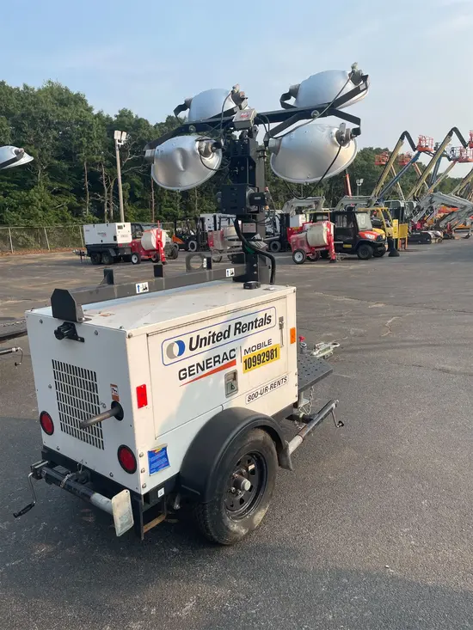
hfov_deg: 53.1
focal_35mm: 26
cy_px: 315
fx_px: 474
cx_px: 236
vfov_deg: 67.3
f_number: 1.6
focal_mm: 4.2
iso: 32
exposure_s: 1/1949
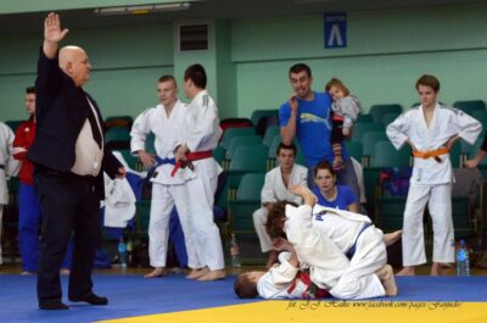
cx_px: 244
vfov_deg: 18.1
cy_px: 162
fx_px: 1013
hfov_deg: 27.0
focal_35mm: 75
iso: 1000
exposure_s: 1/1600
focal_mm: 50
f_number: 2.2
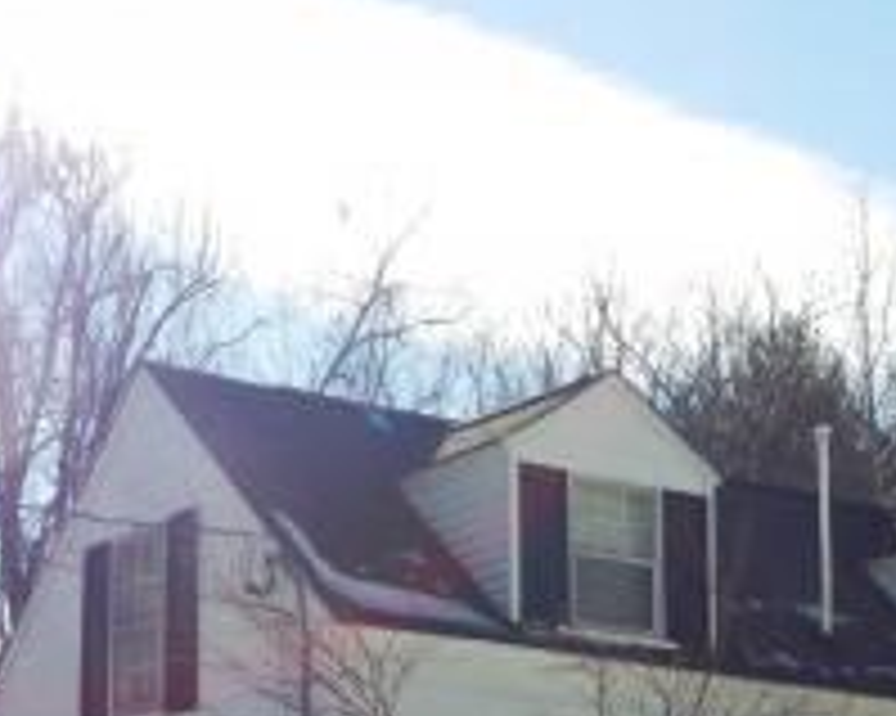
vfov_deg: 12.8
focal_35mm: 117
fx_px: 3101
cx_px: 806
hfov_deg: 16.2
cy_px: 892
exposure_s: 1/1000
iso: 100
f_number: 3.6
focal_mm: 7.4
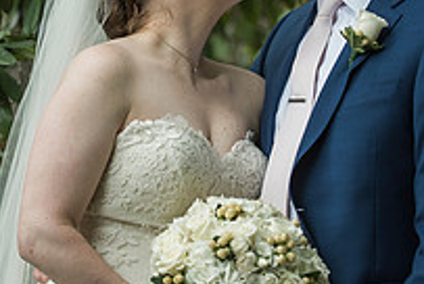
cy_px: 14
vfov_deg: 5.4
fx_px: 3031
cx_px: 203
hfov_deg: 8.0
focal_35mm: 257
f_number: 2.8
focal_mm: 90
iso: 500
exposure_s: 1/500
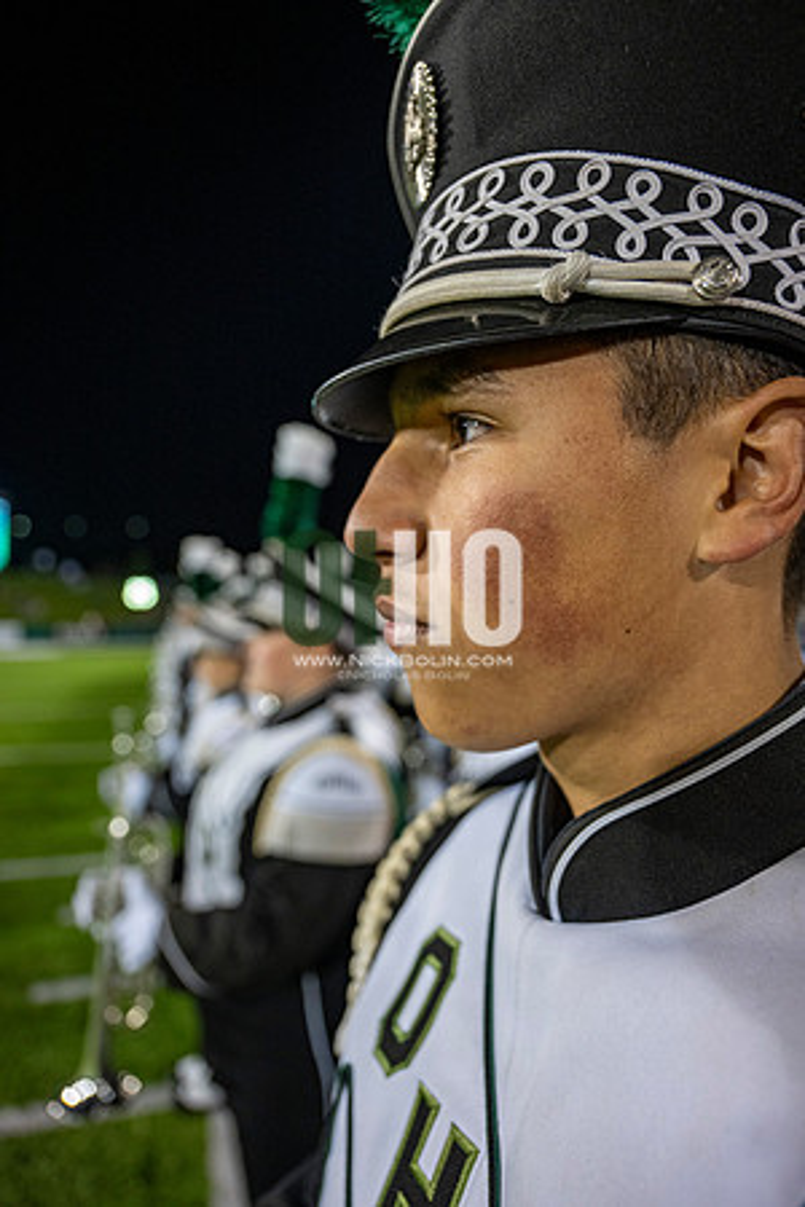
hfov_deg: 53.1
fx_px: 805
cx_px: 402
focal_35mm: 24
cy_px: 604
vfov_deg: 73.7
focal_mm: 24
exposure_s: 1/500
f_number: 3.2
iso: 1250
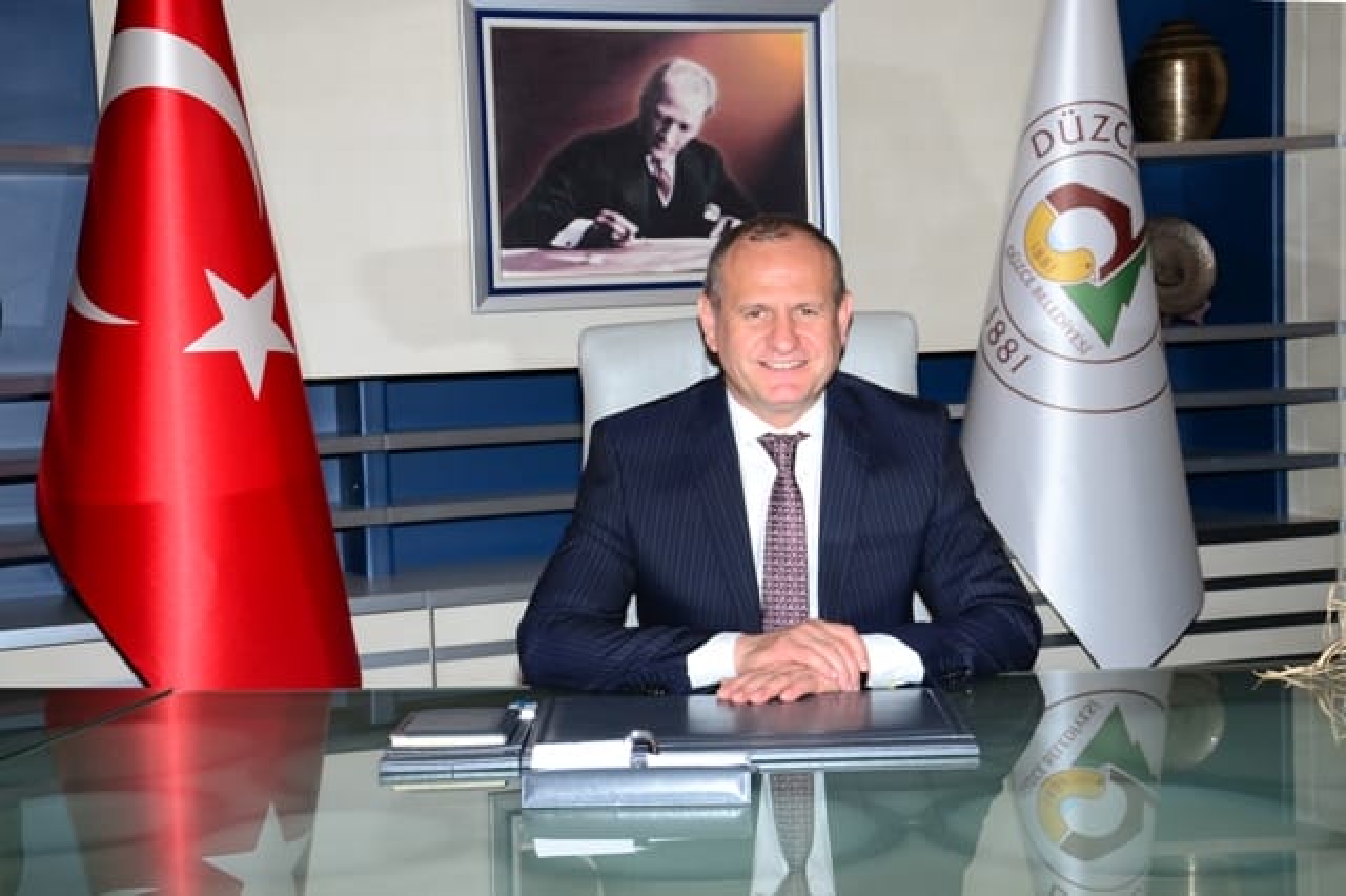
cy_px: 448
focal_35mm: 60
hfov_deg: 33.4
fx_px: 2242
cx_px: 673
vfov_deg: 22.6
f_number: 4.8
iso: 200
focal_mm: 40
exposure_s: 1/60
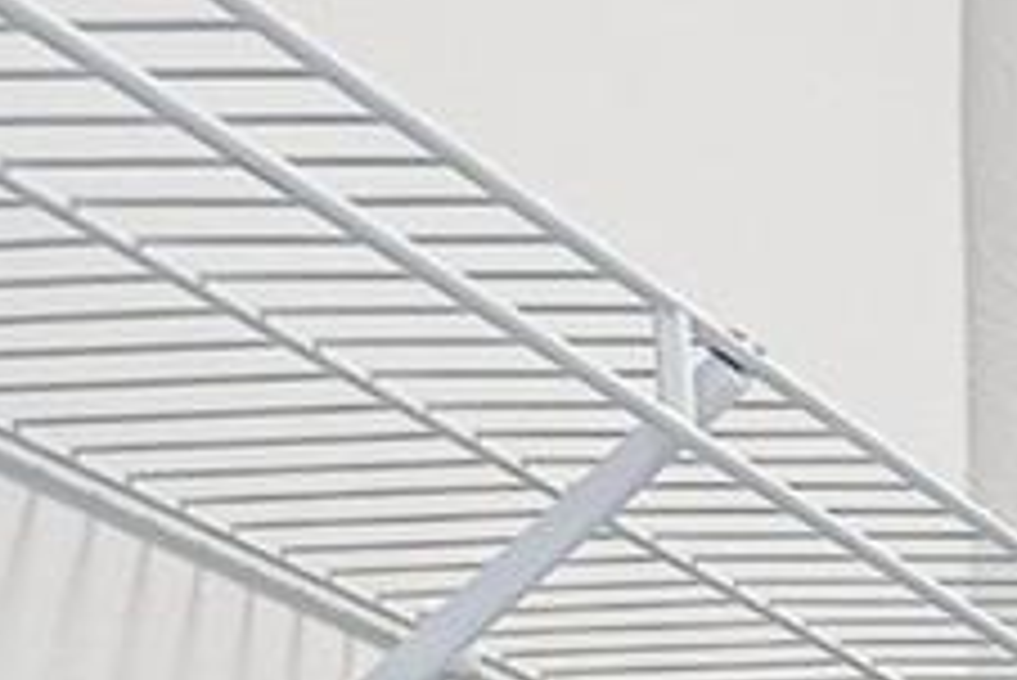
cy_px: 1716
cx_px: 2714
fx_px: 2798
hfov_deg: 12.9
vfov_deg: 11.2
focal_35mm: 99
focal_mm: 14
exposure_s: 1/3.33
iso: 400
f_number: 8
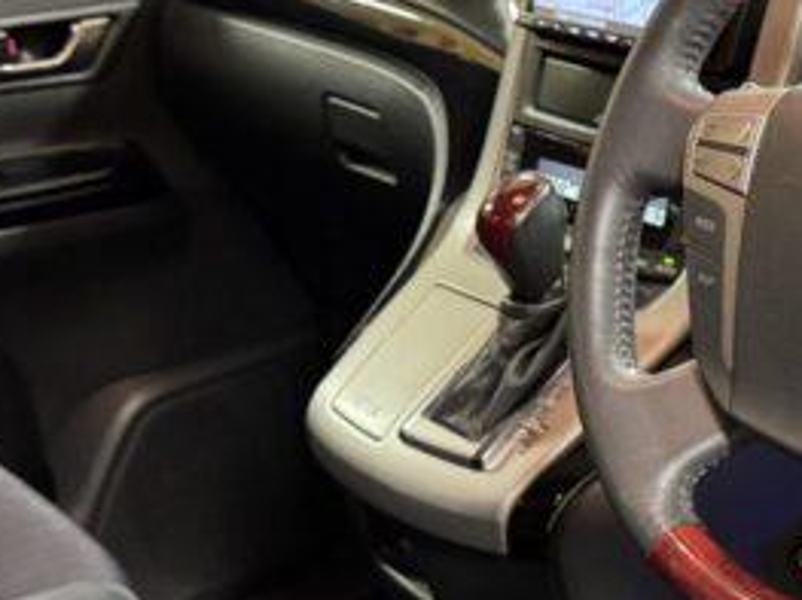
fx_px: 1691
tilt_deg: -21.6
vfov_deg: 20.1
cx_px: 808
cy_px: 350
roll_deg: +2.0
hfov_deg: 25.3
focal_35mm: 73
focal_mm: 6.76
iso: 800
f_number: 1.78
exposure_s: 1/50
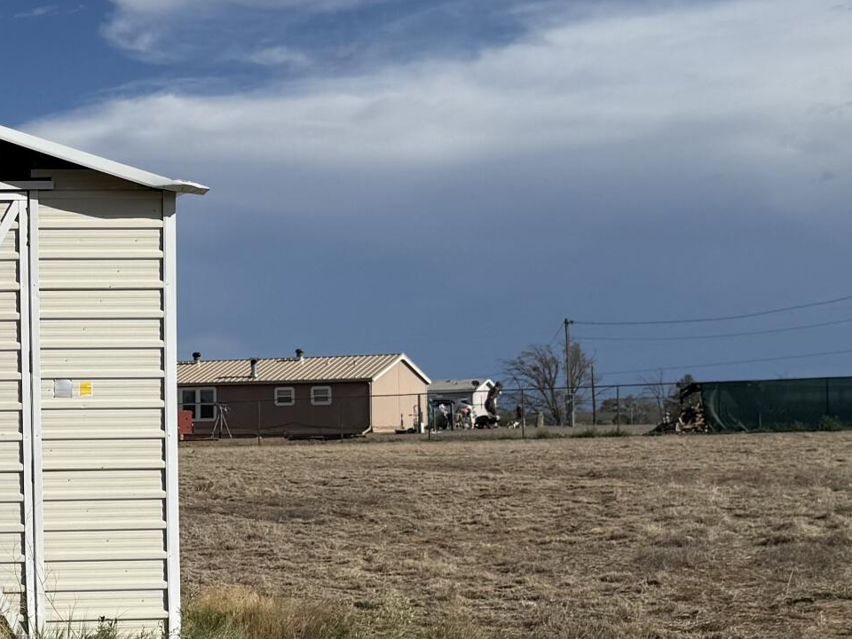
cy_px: 404
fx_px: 1846
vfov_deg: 19.6
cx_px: -264
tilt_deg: +0.6
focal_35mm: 75
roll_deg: +0.7
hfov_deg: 23.0
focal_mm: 6.76
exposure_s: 1/10309
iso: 80
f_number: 1.78
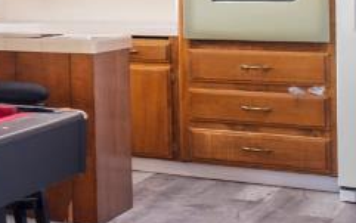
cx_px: -591
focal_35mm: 95
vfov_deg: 13.5
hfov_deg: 13.1
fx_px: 922
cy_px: -25
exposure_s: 1/3
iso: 250
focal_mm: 10
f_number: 4
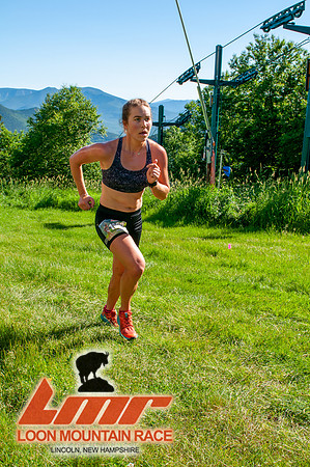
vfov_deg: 53.2
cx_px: 155
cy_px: 234
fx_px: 466
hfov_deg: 36.8
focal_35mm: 36
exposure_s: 1/400
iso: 200
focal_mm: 24
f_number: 8
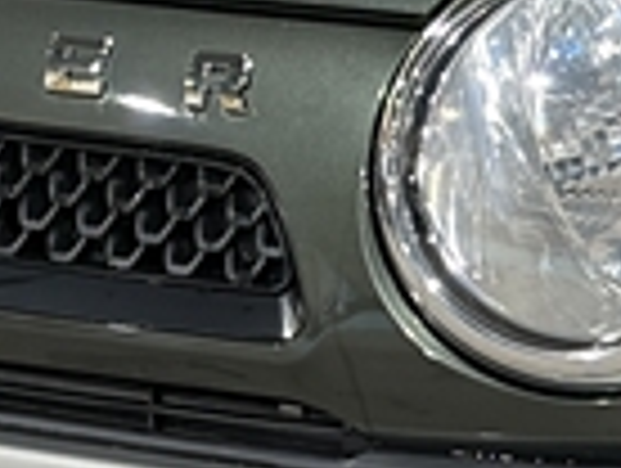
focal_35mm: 339
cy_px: 106
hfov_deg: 5.8
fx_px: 6092
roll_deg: -0.2
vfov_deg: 4.4
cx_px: 904
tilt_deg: -9.5
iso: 100
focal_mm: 5.96
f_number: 1.6
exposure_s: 1/33
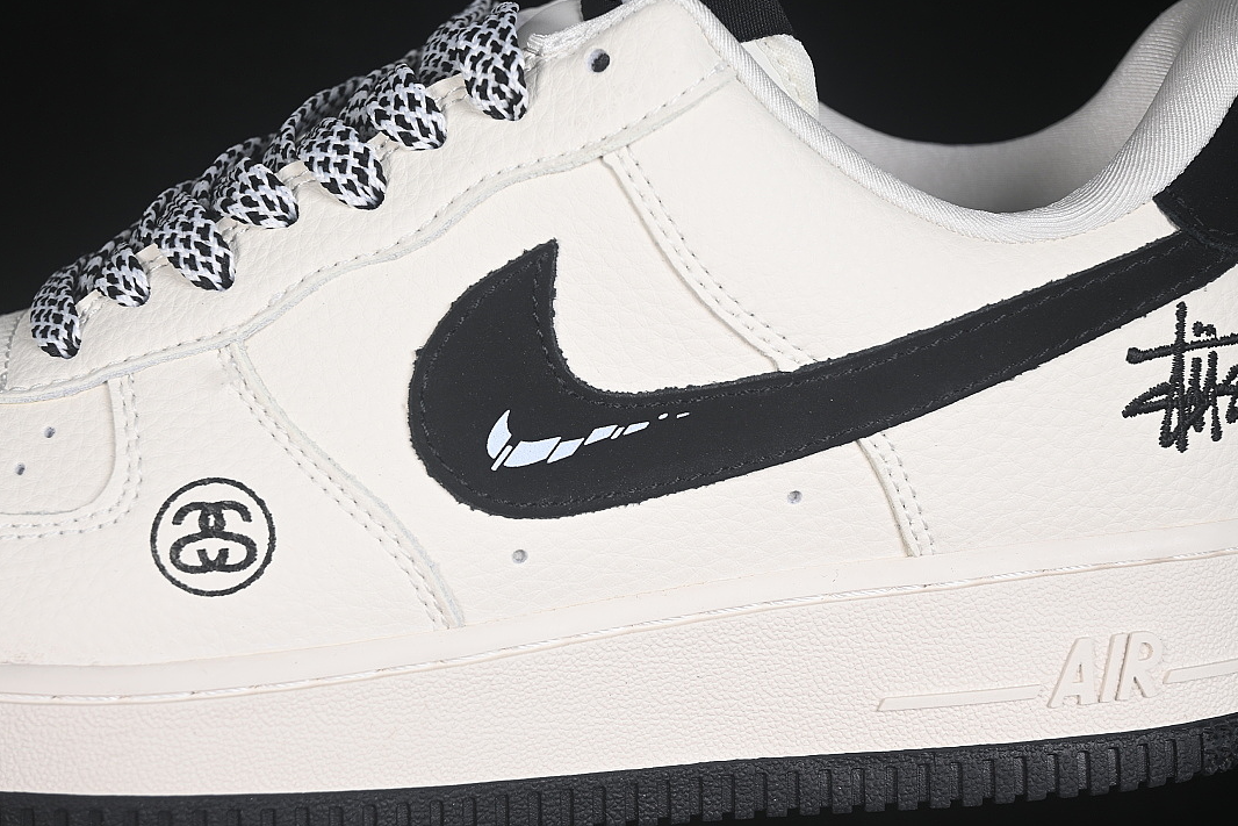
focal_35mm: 76
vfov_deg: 18.0
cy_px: 411
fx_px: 2614
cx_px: 620
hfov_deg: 26.6
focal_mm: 50
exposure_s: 1/80
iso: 160
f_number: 7.1
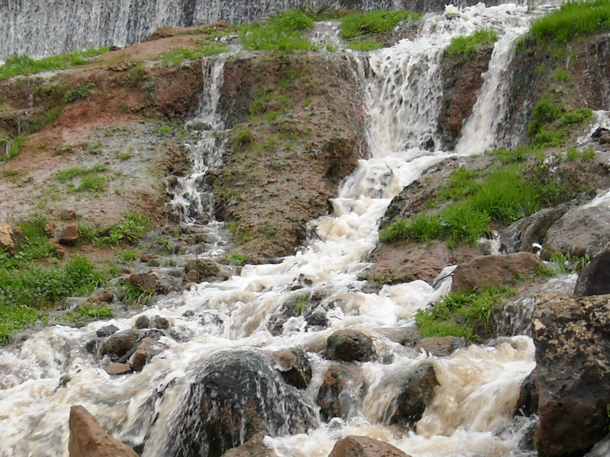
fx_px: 1286
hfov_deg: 26.4
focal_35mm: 73
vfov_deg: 20.1
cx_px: 155
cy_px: 318
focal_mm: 5.7
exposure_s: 1/129
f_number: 5.6
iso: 64
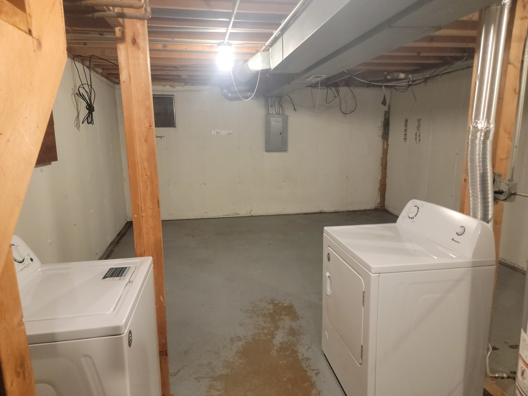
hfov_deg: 71.6
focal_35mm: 24
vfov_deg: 56.8
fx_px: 366
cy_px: 198
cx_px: 264
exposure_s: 1/60
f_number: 1.8
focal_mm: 6.7
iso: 881
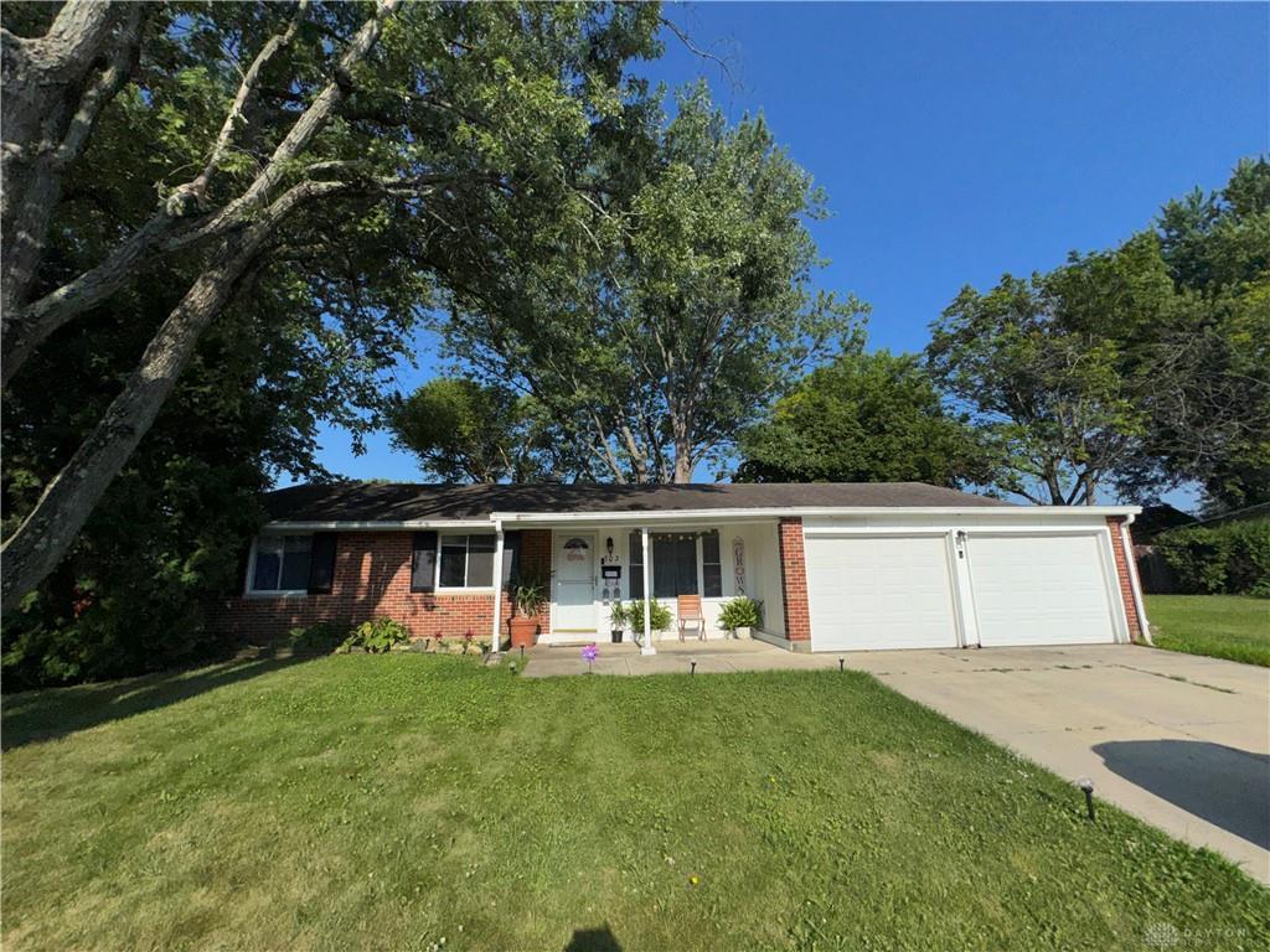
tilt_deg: +11.9
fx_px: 514
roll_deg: +0.4
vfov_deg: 85.7
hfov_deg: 102.1
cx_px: 635
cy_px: 476
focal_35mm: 14
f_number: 2.2
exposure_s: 1/8065
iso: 32
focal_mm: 2.22
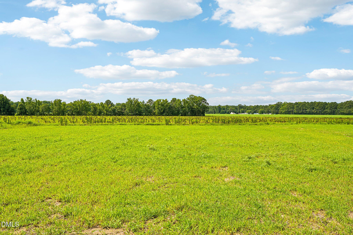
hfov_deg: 61.9
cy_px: 118
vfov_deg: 43.6
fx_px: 294
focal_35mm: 30
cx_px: 176
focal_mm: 30
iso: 100
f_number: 8
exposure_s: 1/500
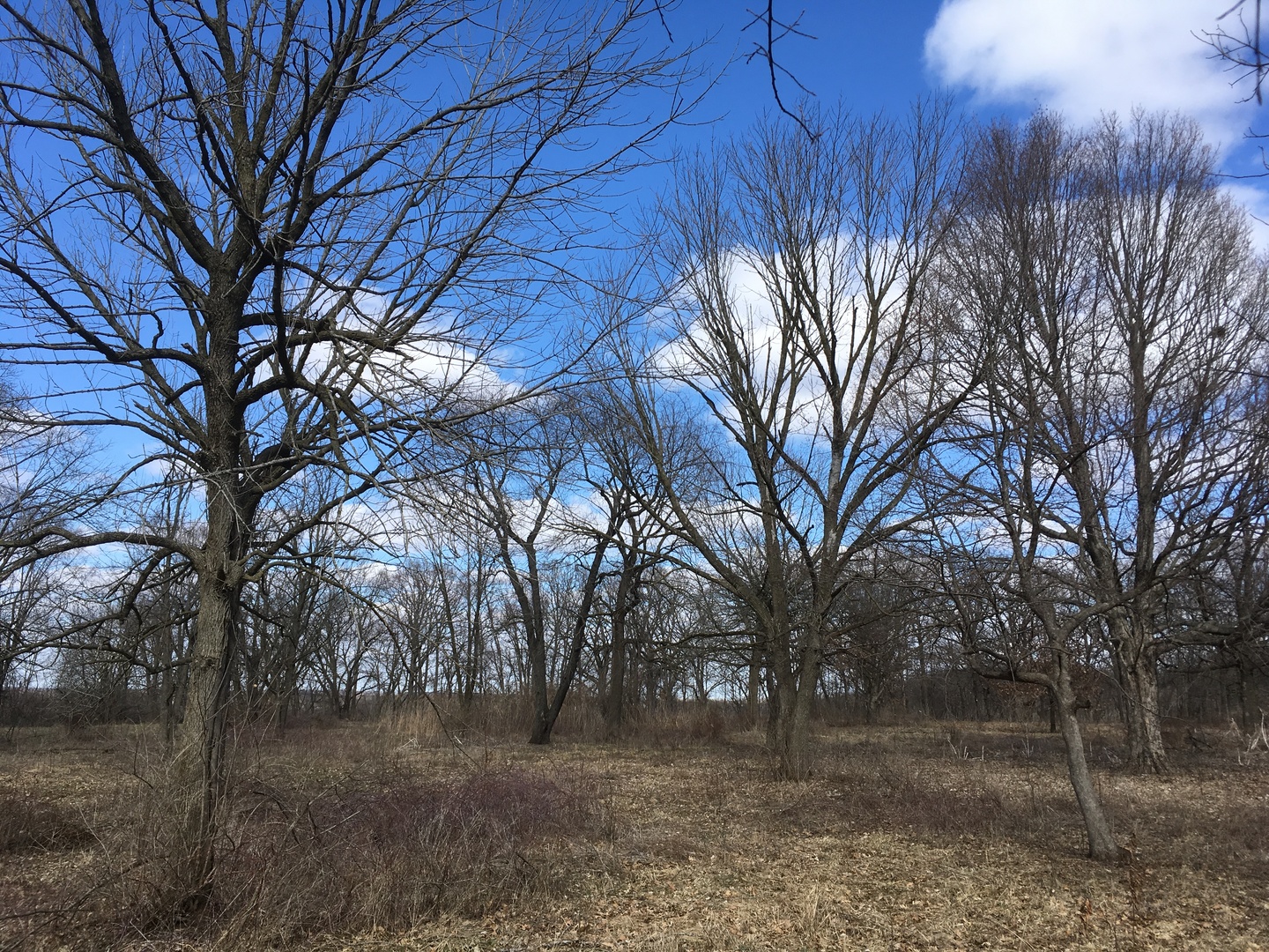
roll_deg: -1.7
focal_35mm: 29
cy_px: 476
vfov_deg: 48.2
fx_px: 1063
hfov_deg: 61.7
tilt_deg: +11.1
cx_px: 634
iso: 25
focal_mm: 4.15
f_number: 2.2
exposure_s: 1/1183
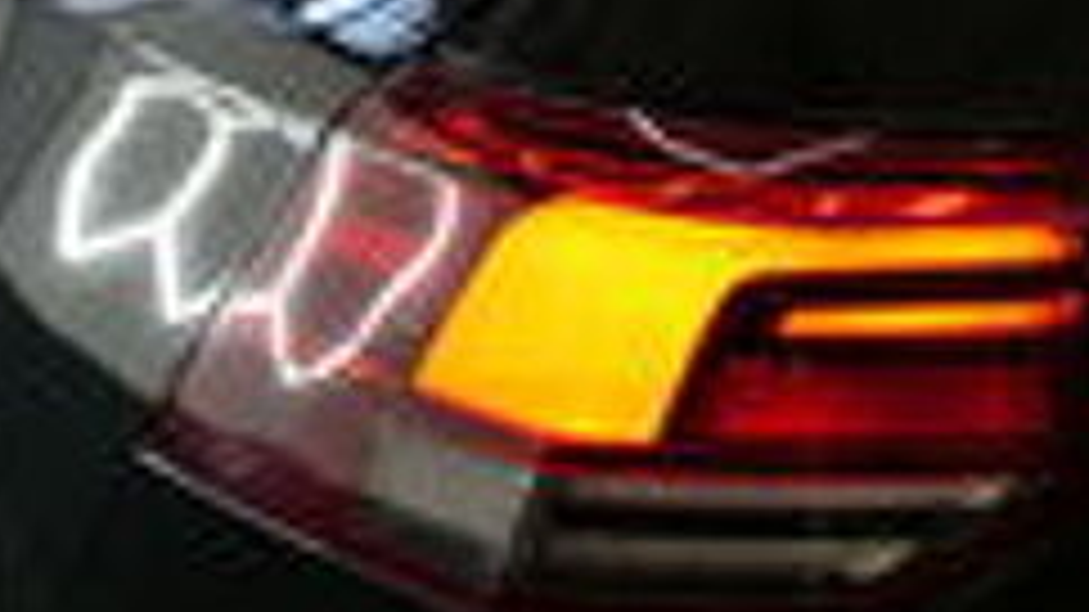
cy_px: 270
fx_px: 2367
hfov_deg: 25.0
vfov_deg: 14.7
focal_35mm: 82
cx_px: 1008
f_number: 3.2
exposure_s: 1/60
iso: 400
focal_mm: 19
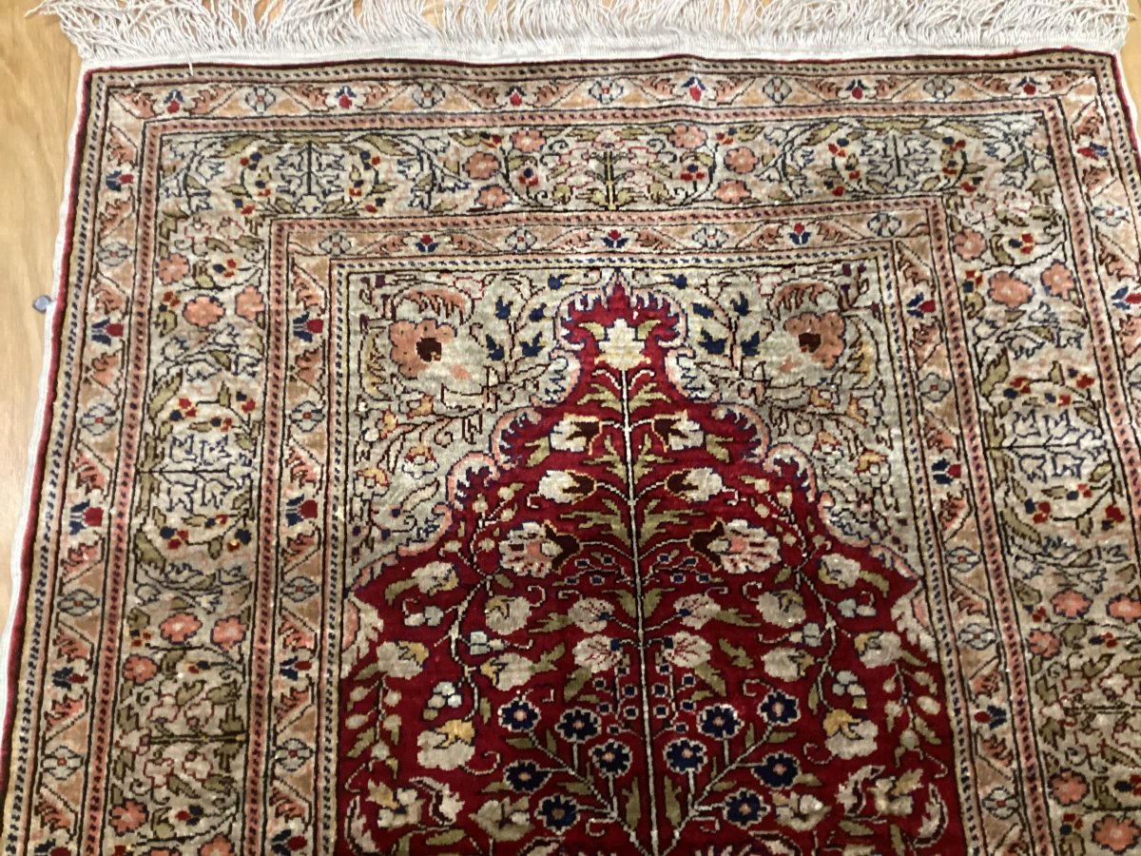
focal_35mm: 31
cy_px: 428
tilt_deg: -72.2
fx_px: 1022
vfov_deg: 45.4
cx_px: 570
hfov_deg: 58.4
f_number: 2.4
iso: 400
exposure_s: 1/25
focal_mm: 3.3
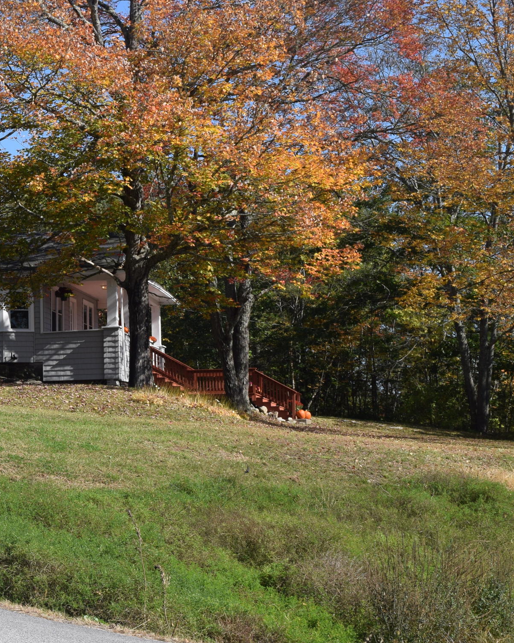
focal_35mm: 70
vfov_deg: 27.1
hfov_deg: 21.0
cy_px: 392
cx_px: -21
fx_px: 1330
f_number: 9
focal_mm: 25
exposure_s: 1/320
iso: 200
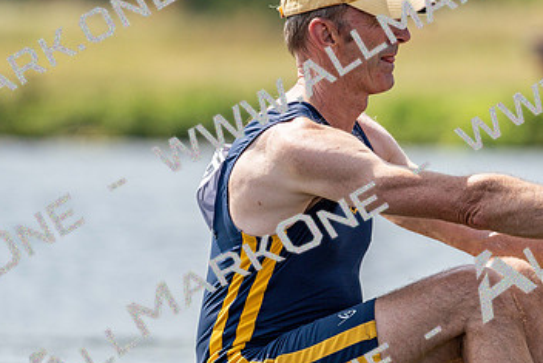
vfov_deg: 1.8
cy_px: 177
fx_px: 11347
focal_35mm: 752
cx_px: 342
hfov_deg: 2.7
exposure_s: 1/1600
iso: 320
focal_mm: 456
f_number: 6.3
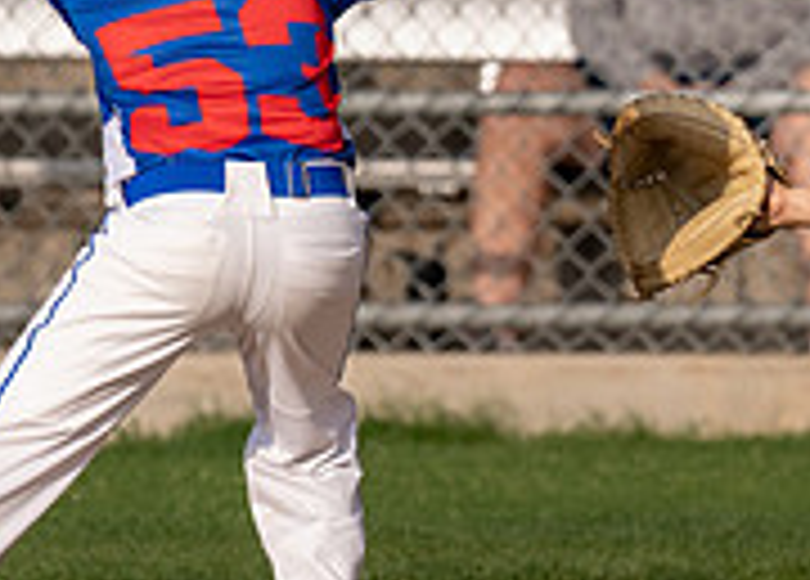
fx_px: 20060
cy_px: 159
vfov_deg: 1.7
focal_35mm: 871
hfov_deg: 2.3
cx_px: -56
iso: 250
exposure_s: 1/5000
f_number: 2.8
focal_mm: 160
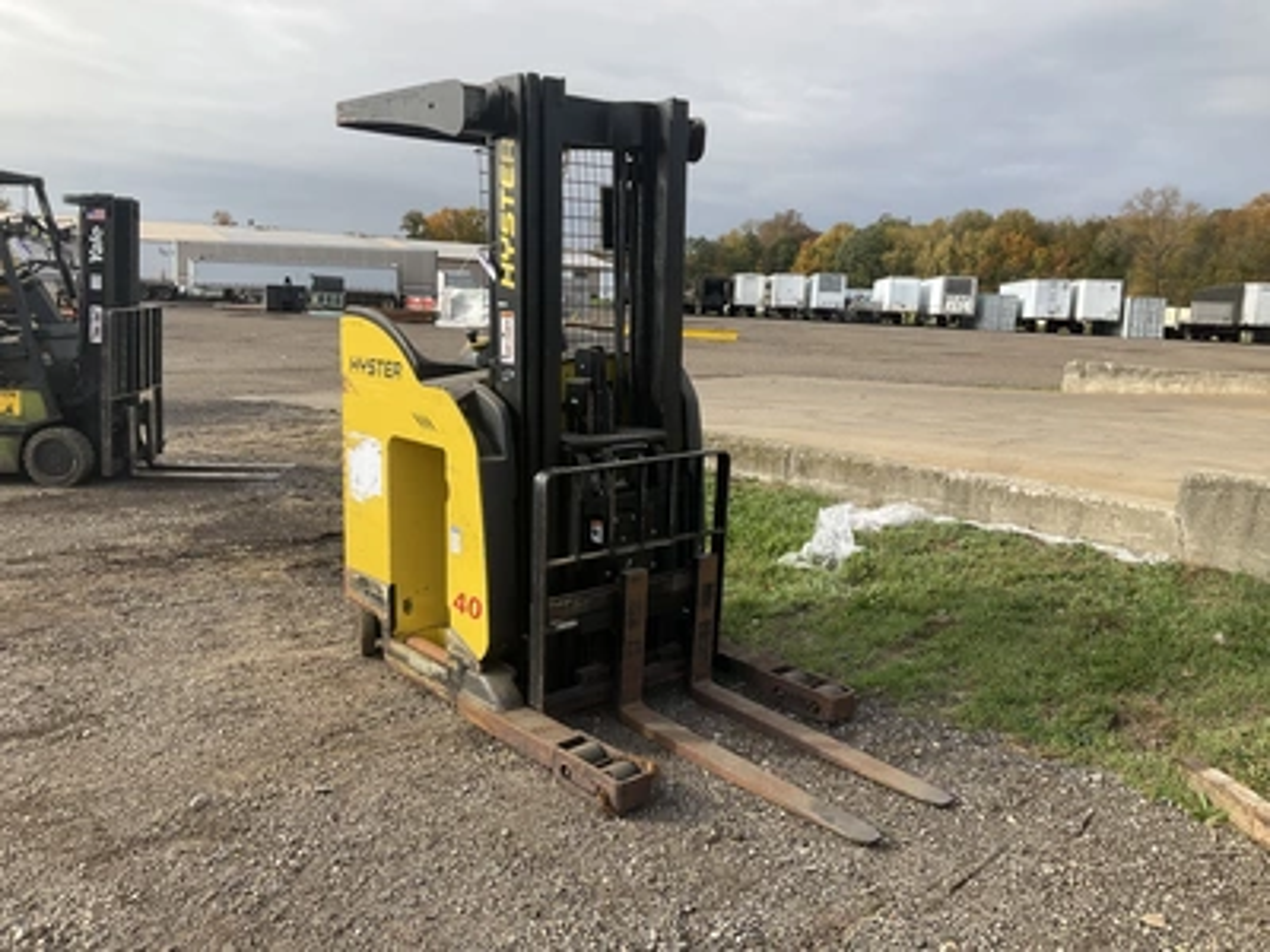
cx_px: 635
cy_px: 476
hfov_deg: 61.7
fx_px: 1064
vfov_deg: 48.2
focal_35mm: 29
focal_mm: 3
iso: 25
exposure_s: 1/1121
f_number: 1.8
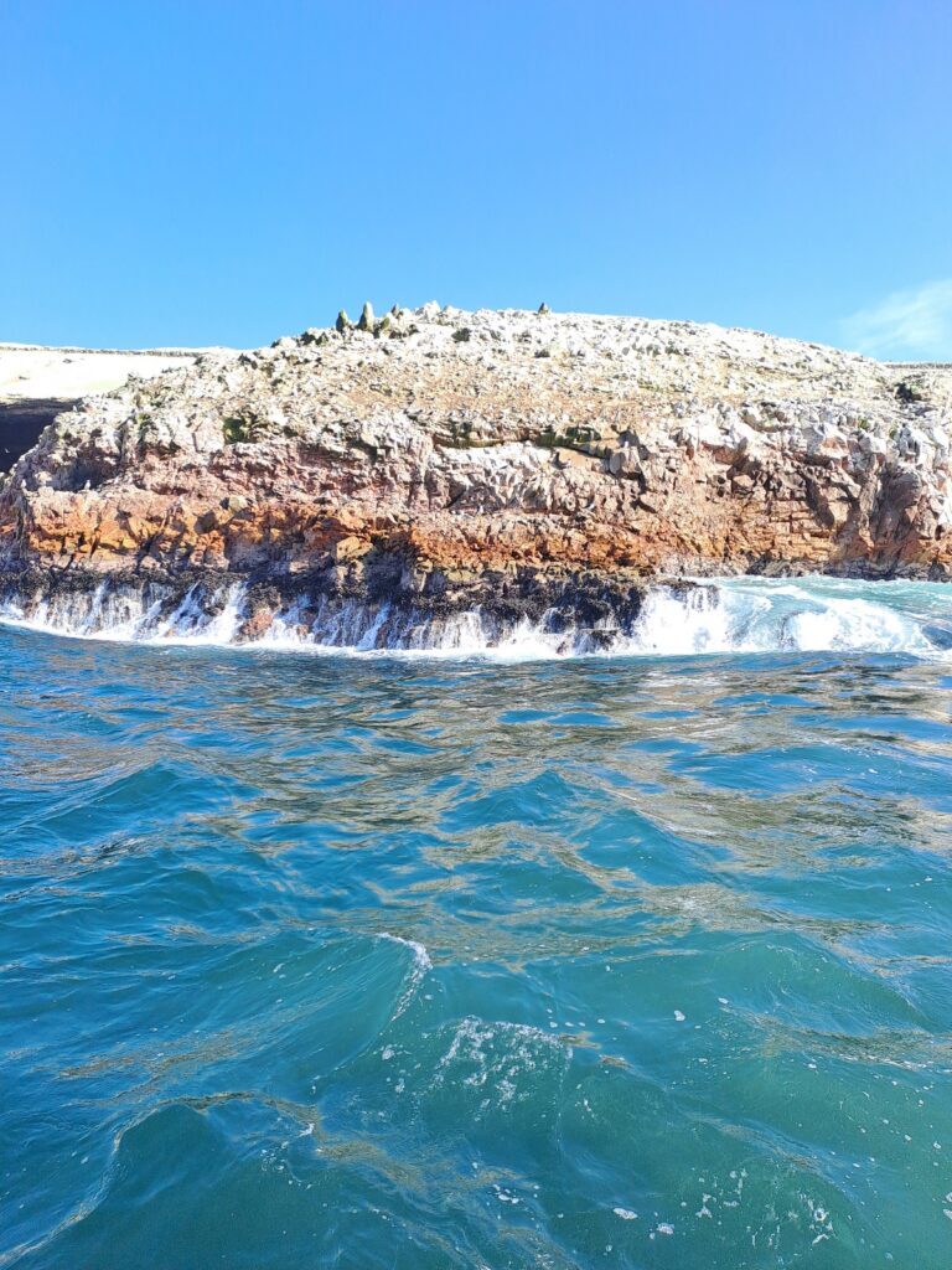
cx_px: 476
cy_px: 635
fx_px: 917
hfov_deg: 54.9
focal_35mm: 25
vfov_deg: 69.4
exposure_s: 1/1111
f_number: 1.8
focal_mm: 4.65
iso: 32
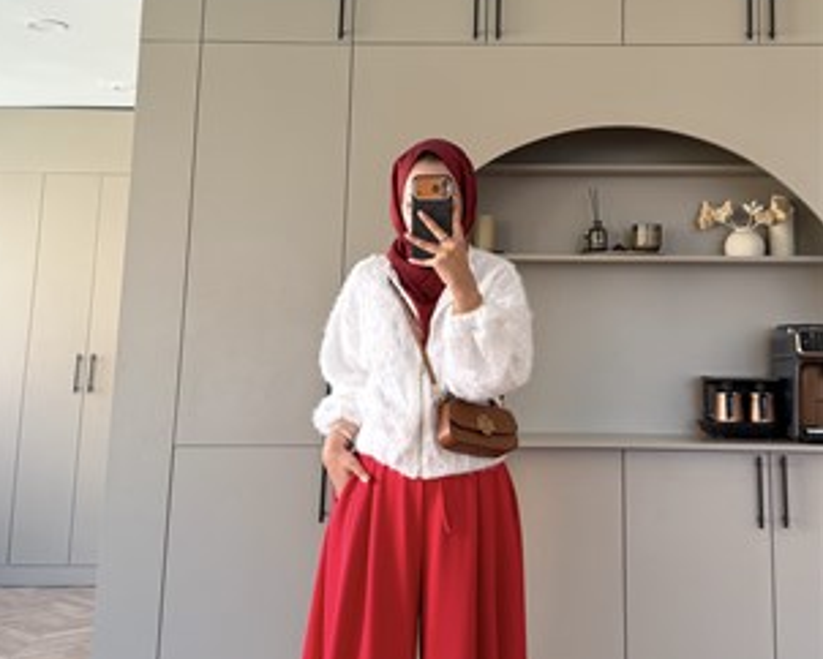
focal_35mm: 32
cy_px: 478
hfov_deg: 55.6
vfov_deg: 44.6
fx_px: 780
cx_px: 403
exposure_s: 1/121
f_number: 1.78
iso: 125
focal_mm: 6.76
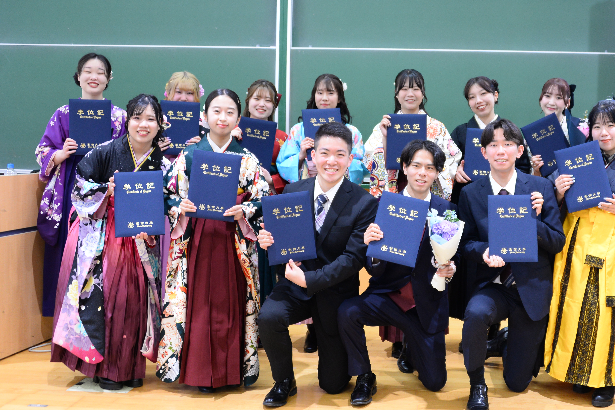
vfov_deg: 28.6
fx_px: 803
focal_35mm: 47
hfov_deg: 41.3
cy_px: 179
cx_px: 419
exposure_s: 1/80
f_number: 4.5
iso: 1000
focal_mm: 32
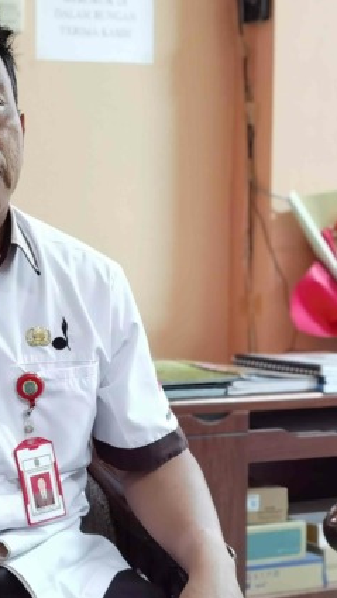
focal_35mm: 85
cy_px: 322
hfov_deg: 14.0
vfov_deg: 25.0
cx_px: -12
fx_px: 1348
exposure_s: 1/33.3
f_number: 1.9
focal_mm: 6.71
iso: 640
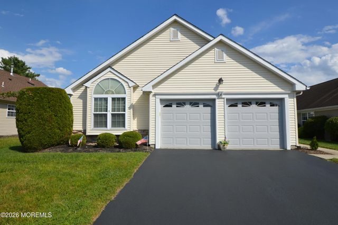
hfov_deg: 81.3
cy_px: 112
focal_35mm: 21
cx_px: 169
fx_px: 197
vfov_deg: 59.4
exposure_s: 1/320
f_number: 9
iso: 100
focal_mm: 14
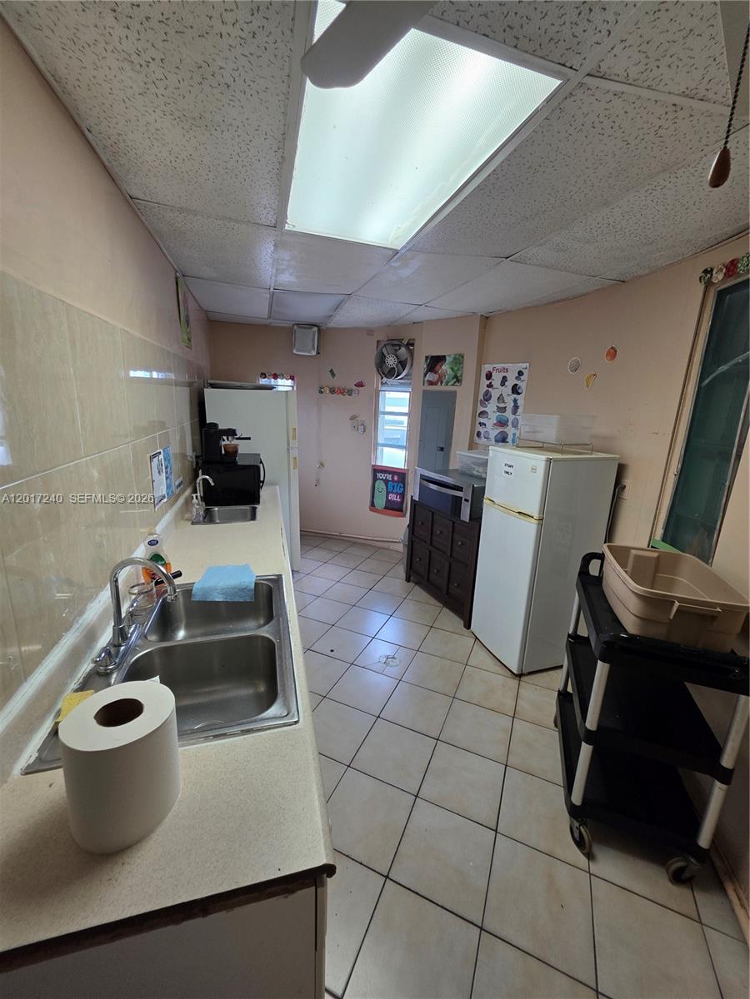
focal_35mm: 13
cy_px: 500
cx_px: 375
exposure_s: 1/60
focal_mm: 2.2
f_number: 1.9
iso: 50
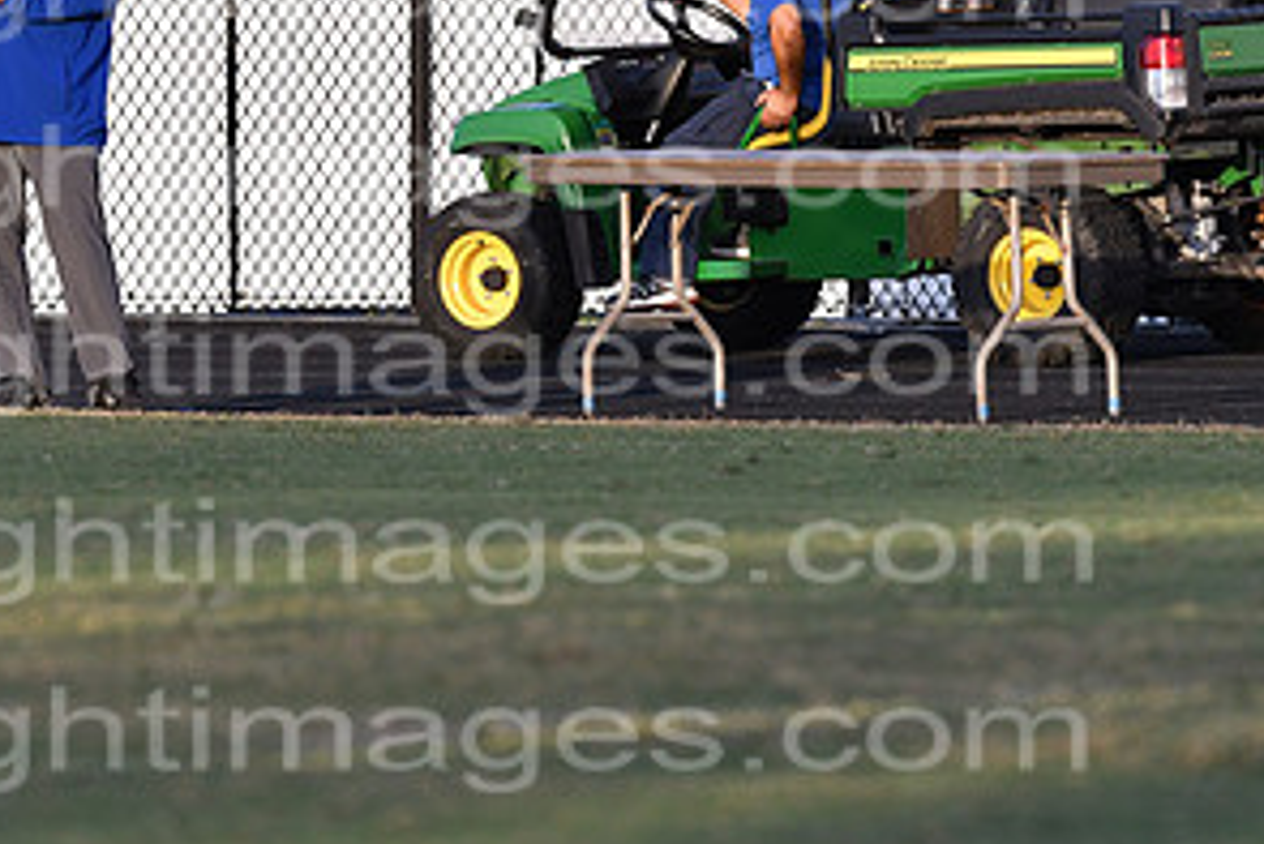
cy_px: 84
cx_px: 120
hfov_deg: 2.3
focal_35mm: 885
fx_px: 31087
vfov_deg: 1.6
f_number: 5.6
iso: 800
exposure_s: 1/2000
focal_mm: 300
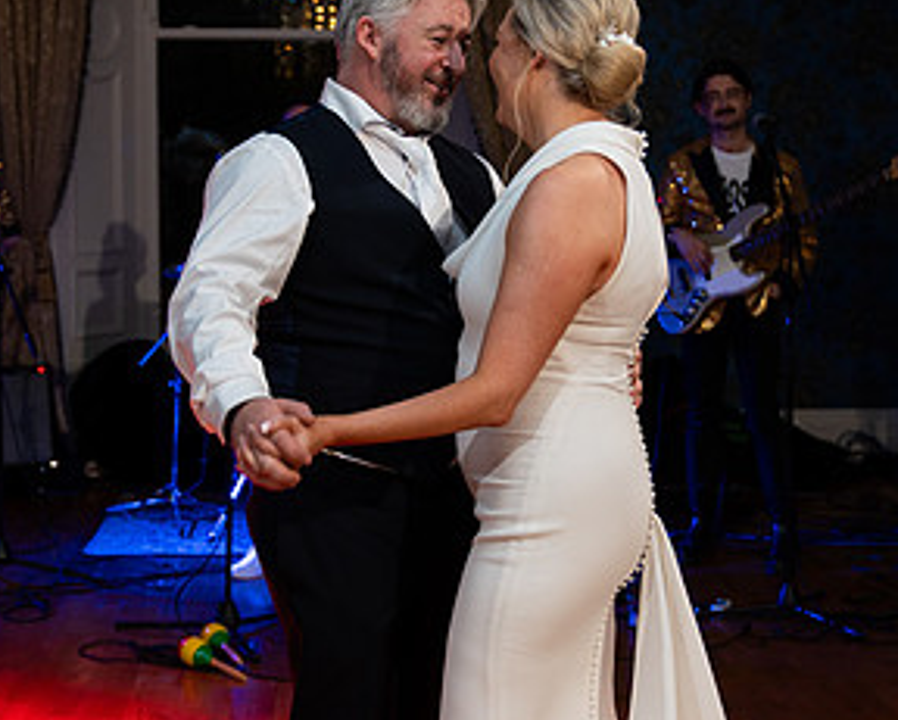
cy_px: 313
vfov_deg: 22.5
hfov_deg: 27.9
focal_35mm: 68
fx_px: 1809
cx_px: 458
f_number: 2.8
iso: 1250
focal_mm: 36
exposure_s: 1/160
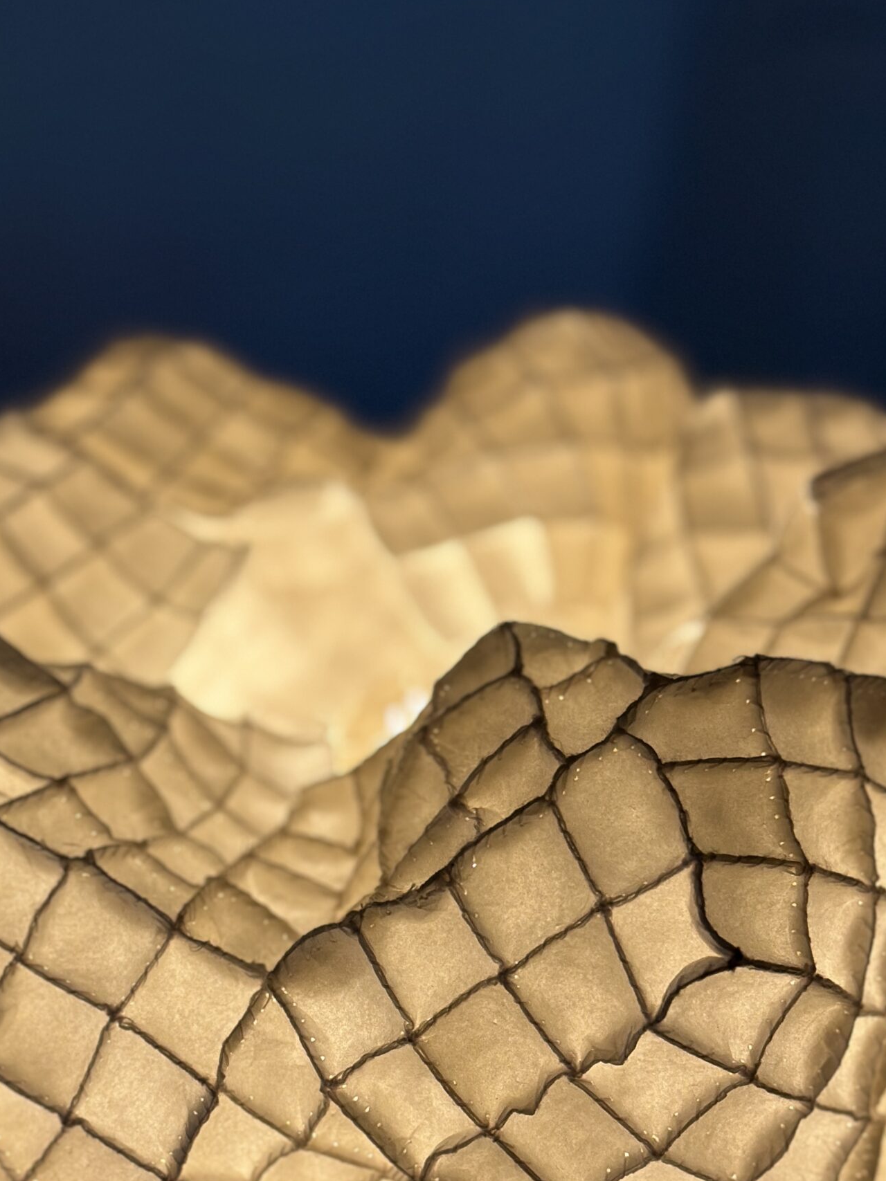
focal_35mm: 72
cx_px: 396
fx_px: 2457
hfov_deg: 20.4
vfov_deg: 26.9
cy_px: 735
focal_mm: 6.86
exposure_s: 1/229
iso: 80
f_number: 1.78
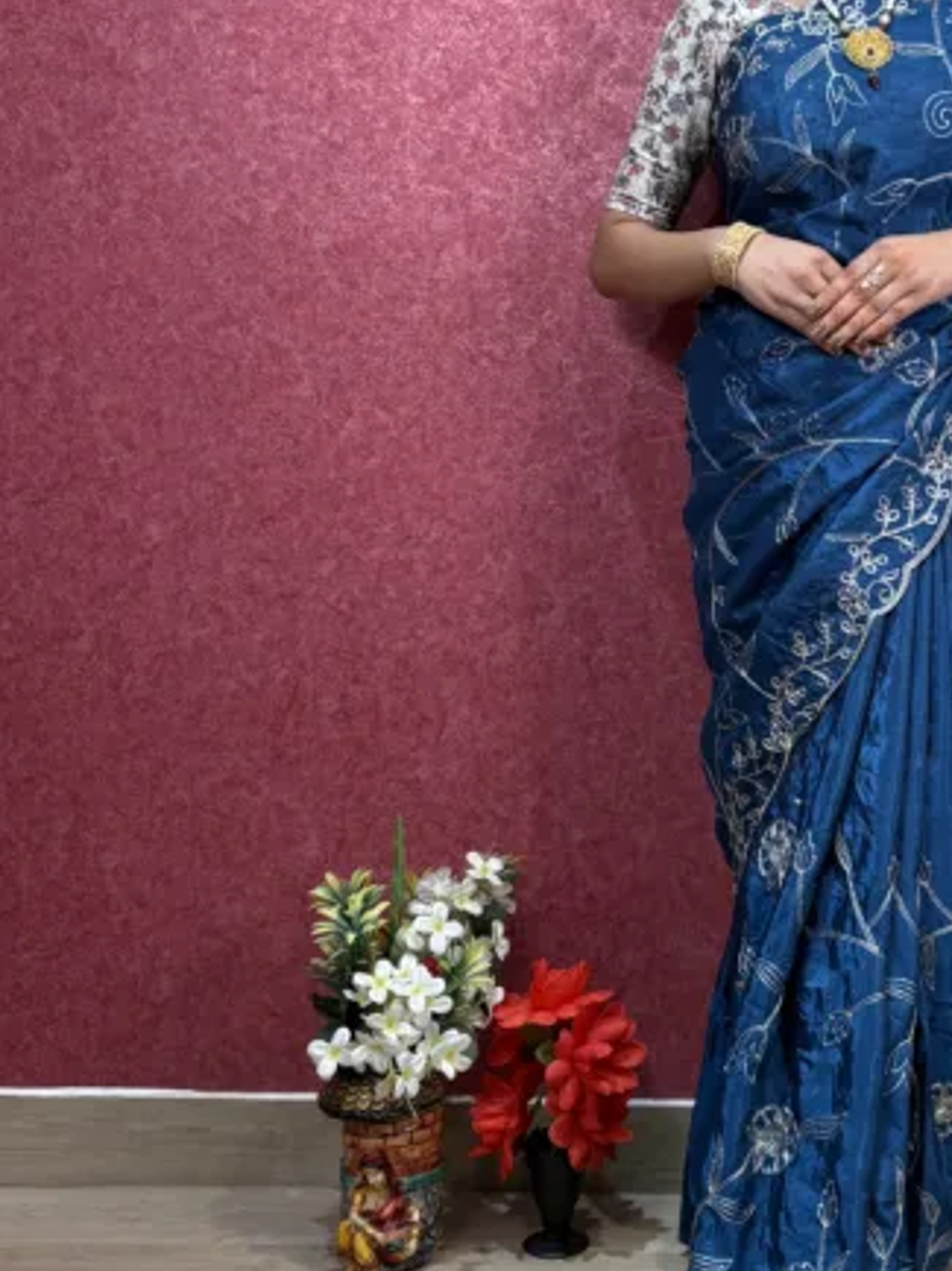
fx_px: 1982
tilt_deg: -3.6
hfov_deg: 26.0
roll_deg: -0.5
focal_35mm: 54
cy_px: 520
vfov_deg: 35.5
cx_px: 885
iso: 40
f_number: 1.6
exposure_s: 1/121
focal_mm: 5.96
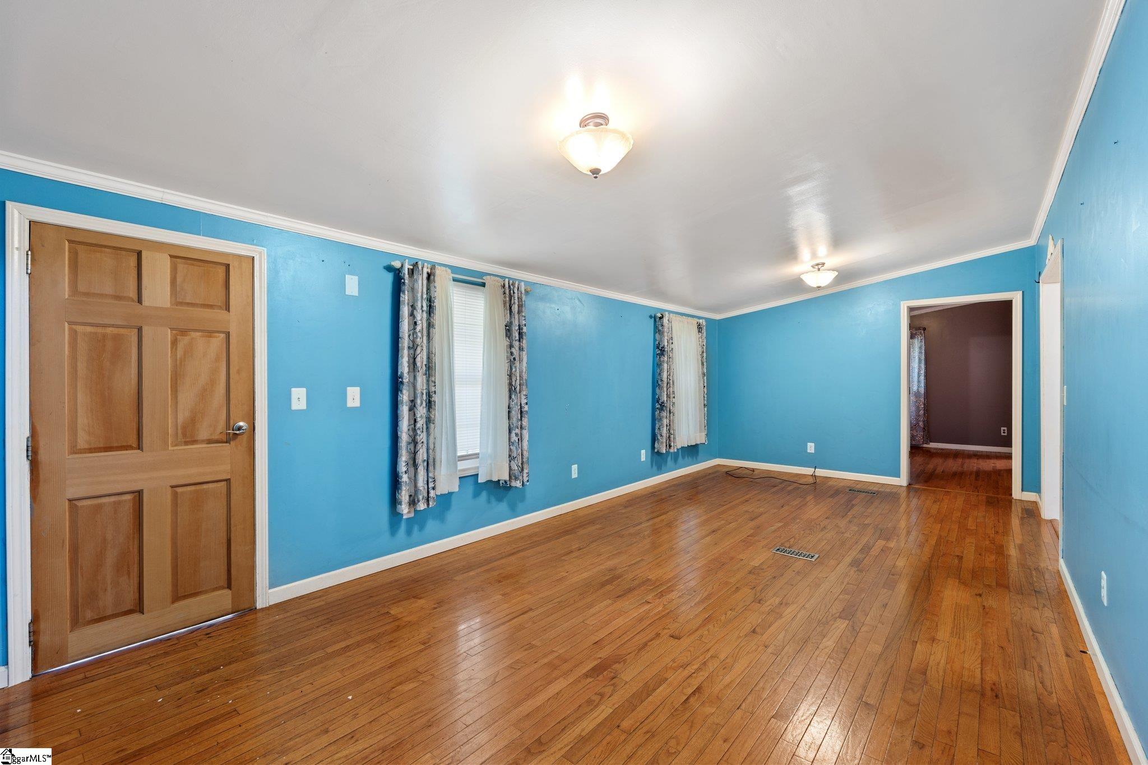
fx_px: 510
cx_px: 574
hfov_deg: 96.7
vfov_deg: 73.7
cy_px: 382
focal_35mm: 16
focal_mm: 16
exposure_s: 1.3
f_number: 9
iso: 250
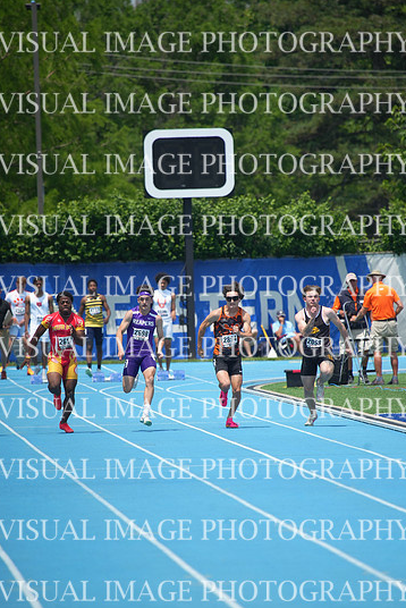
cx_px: 193
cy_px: 316
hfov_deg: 3.2
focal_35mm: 433
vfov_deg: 4.8
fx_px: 7315
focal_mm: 400
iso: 400
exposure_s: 1/2000
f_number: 5.6
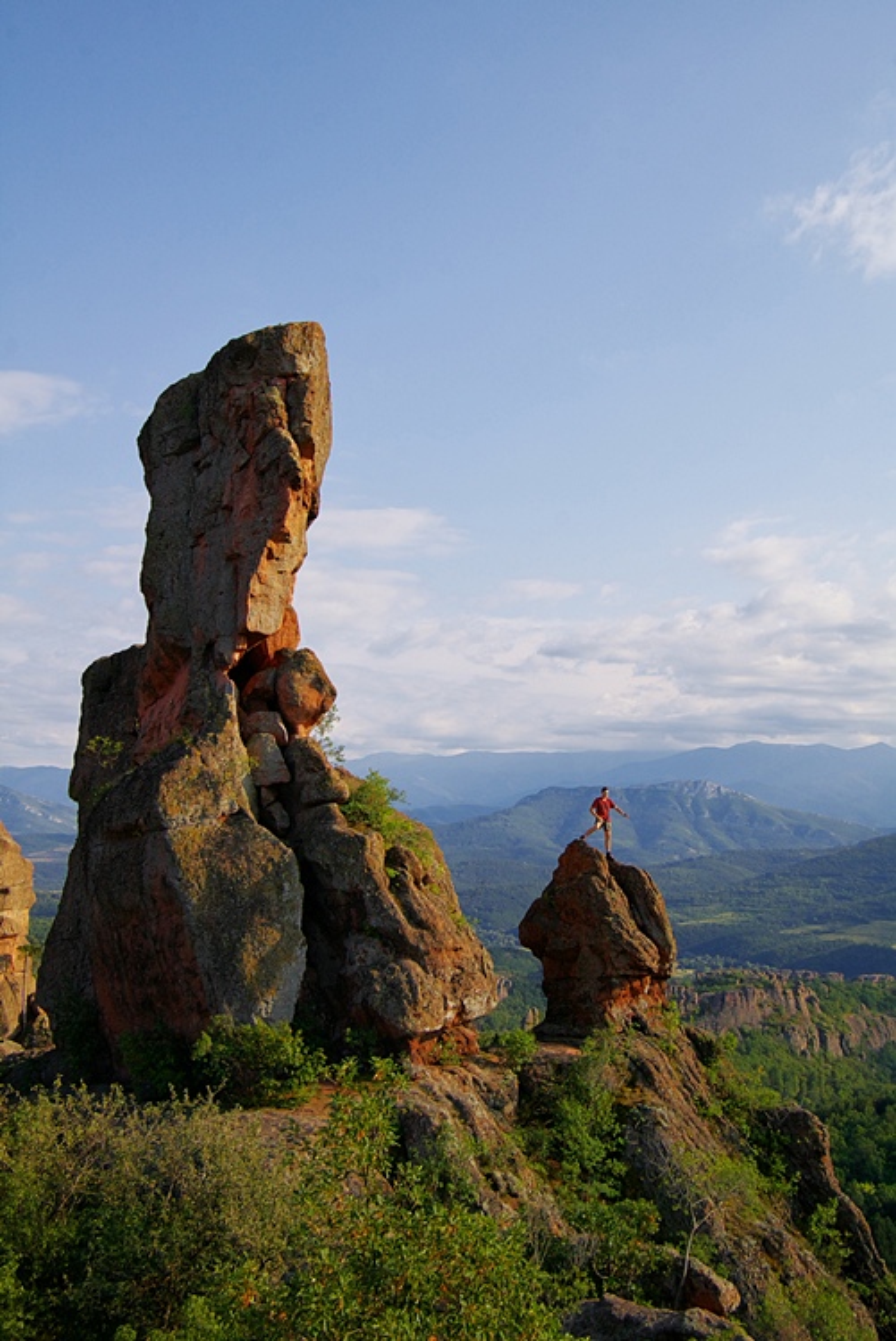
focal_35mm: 36
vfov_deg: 53.1
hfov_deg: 36.9
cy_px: 670
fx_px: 1342
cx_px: 448
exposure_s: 1/500
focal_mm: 24
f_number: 8
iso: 200
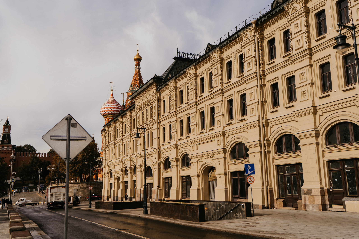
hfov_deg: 52.7
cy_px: 120
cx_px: 180
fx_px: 363
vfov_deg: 36.5
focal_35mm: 36
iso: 100
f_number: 4
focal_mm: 35
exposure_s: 1/500
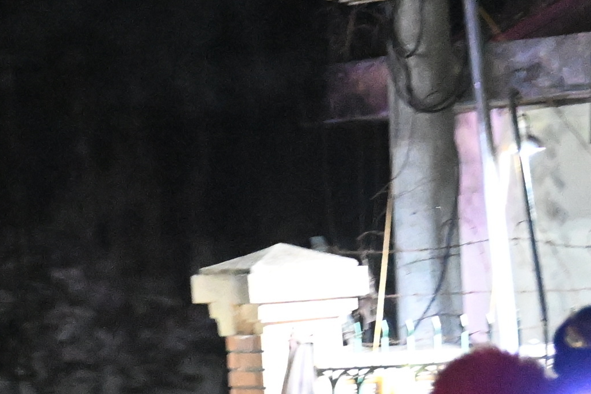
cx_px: -57
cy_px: 427
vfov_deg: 3.8
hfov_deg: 5.7
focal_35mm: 361
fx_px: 5926
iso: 10000
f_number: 2.8
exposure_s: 1/60
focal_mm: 60
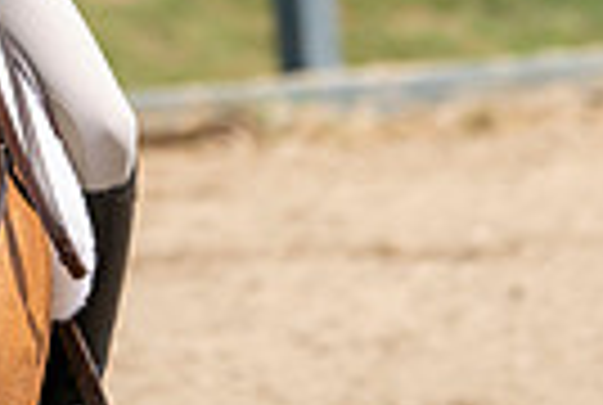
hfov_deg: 1.9
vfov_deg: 1.3
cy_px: -457
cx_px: -166
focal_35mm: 1067
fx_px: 17912
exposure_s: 1/500
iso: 100
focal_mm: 247
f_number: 5.6
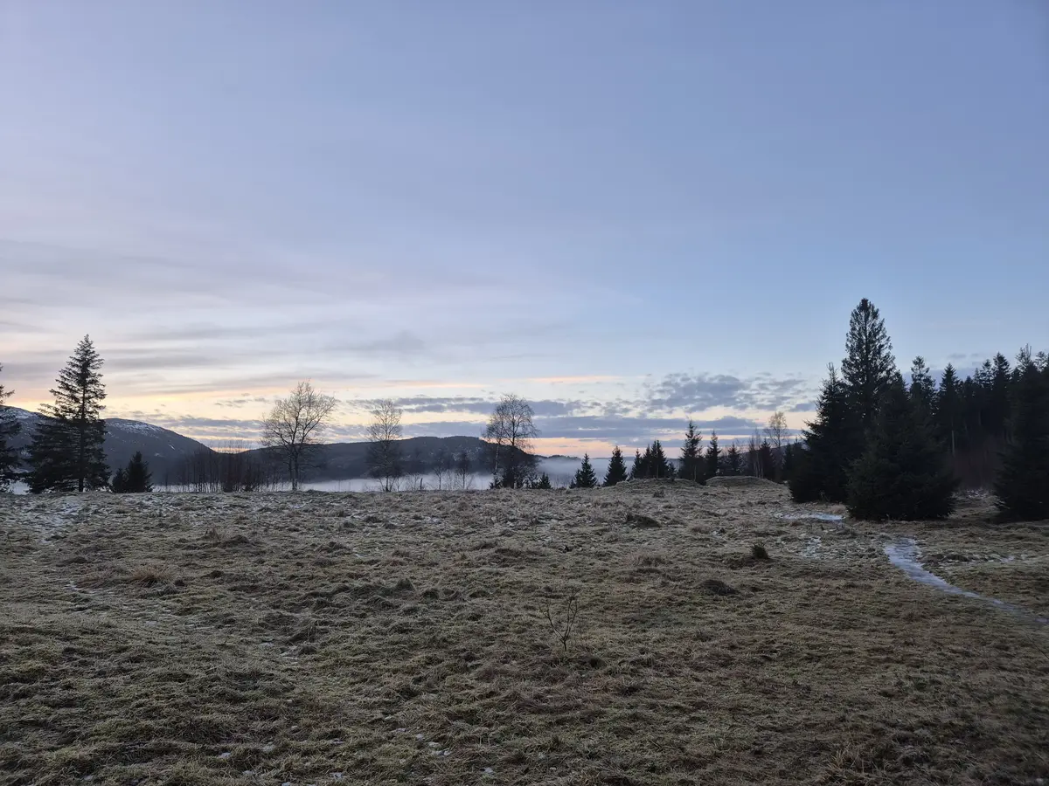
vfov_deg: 58.9
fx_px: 697
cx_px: 524
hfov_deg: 73.9
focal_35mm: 23
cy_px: 393
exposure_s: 1/180
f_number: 1.8
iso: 50
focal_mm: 5.4
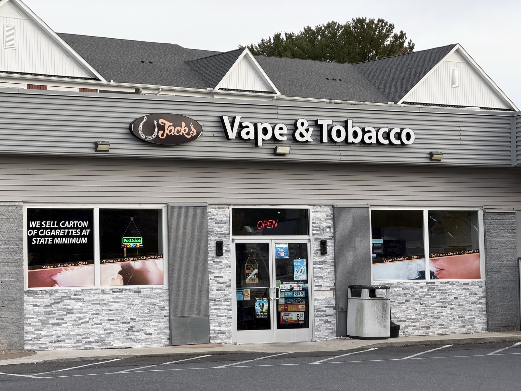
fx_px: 1505
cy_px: 196
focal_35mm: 100
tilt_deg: +3.1
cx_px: 260
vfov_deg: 14.8
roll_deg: +1.4
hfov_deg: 19.6
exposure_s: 1/427
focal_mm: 16.89
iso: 50
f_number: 2.8
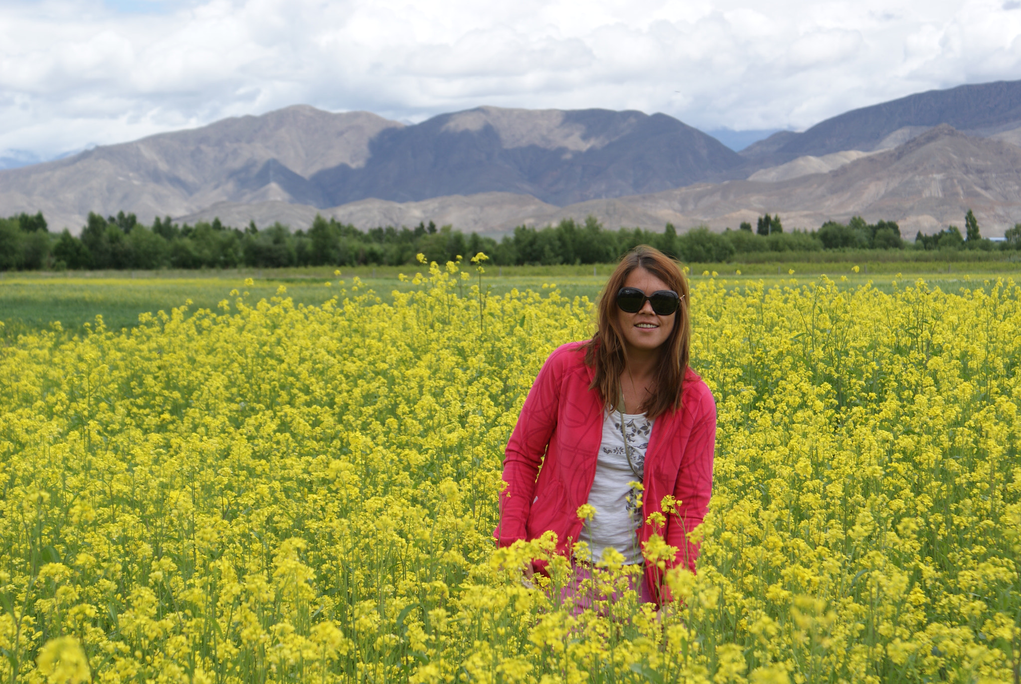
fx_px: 2981
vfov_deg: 13.1
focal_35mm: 105
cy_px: 342
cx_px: 510
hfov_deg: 19.4
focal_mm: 70
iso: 100
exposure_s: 1/250
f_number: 8
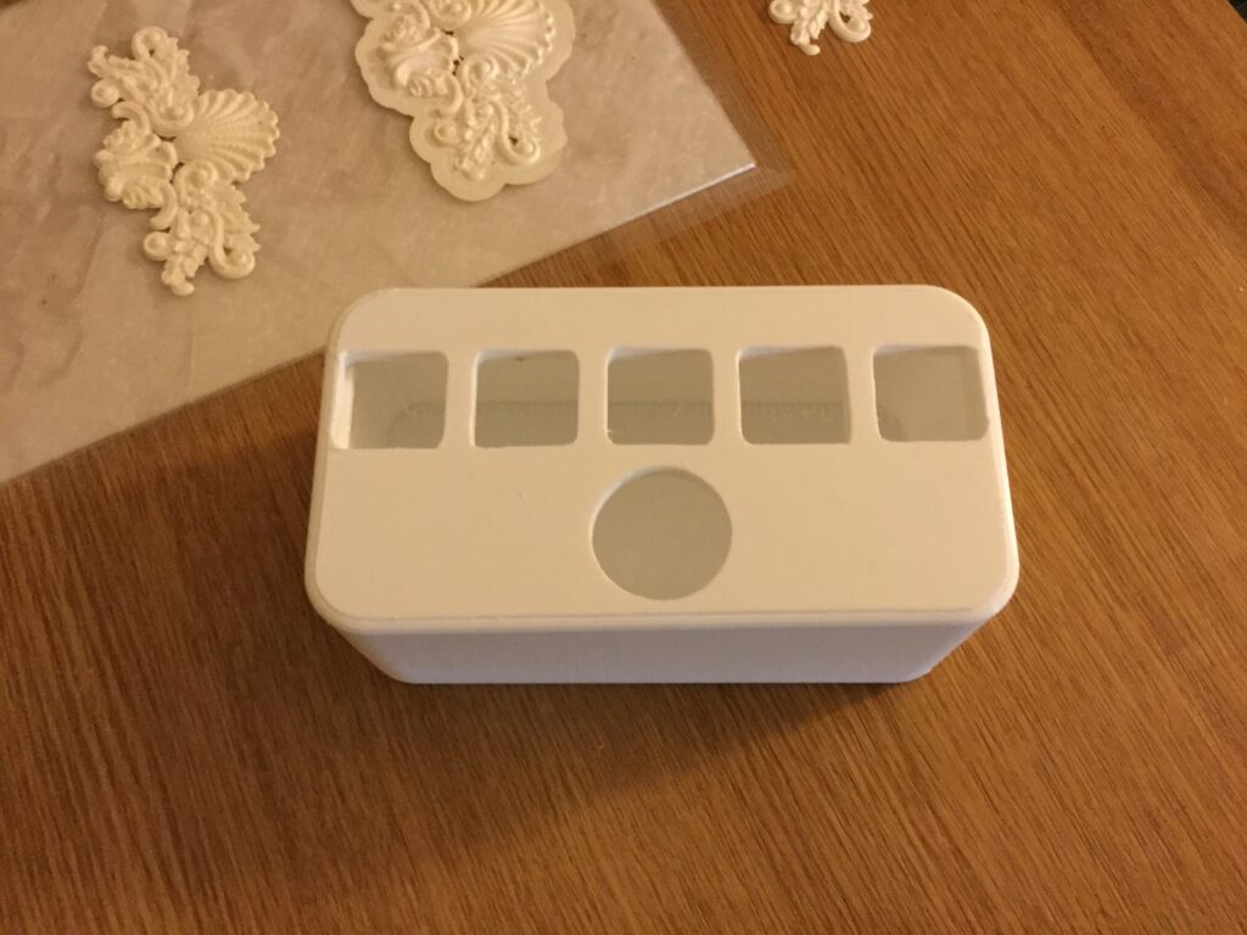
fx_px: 1117
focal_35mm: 31
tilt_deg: -70.1
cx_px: 624
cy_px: 468
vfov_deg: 45.4
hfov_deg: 58.4
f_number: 2.4
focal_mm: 3.3
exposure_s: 1/17
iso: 400
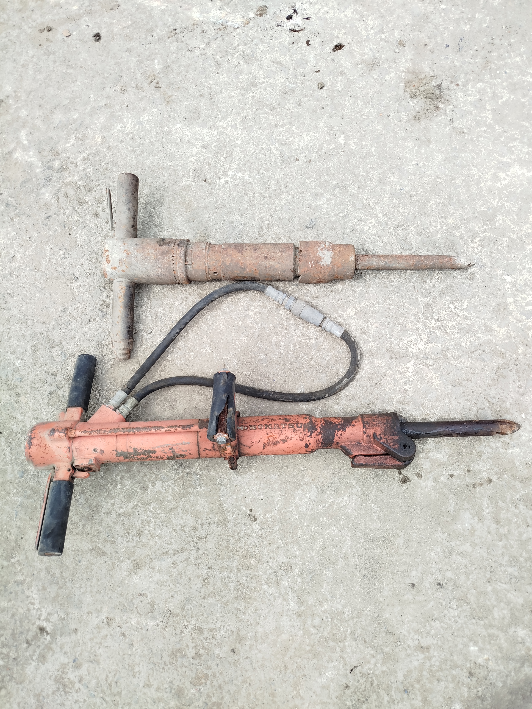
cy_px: 354
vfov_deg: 71.6
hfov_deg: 56.8
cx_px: 266
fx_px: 492
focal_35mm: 24
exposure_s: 1/294
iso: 50
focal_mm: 5.31
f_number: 1.7
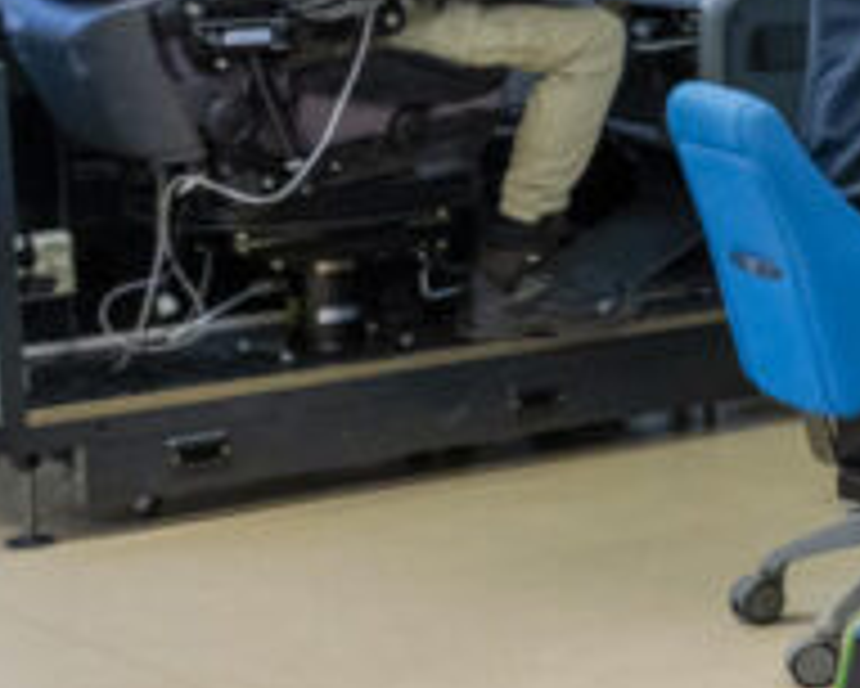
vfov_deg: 10.5
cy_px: 97
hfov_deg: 11.4
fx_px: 3718
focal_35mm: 146
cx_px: 1927
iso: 2000
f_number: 7.1
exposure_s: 1/30
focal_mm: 29
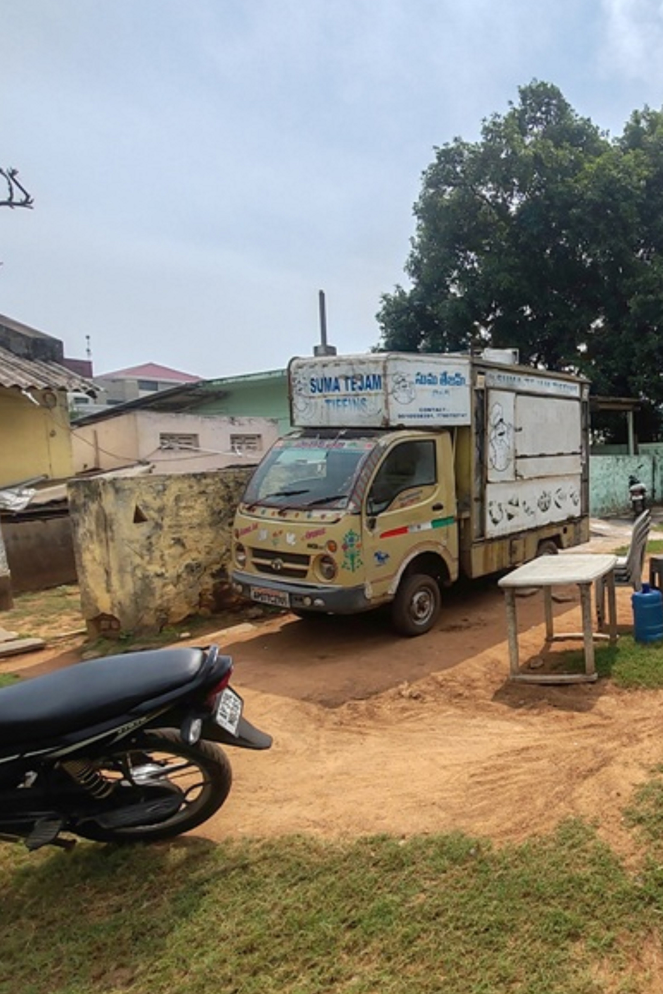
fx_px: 635
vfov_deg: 76.1
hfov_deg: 49.0
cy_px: 506
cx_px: 601
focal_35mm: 23
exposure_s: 1/2400
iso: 50
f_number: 2.2
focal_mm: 1.96
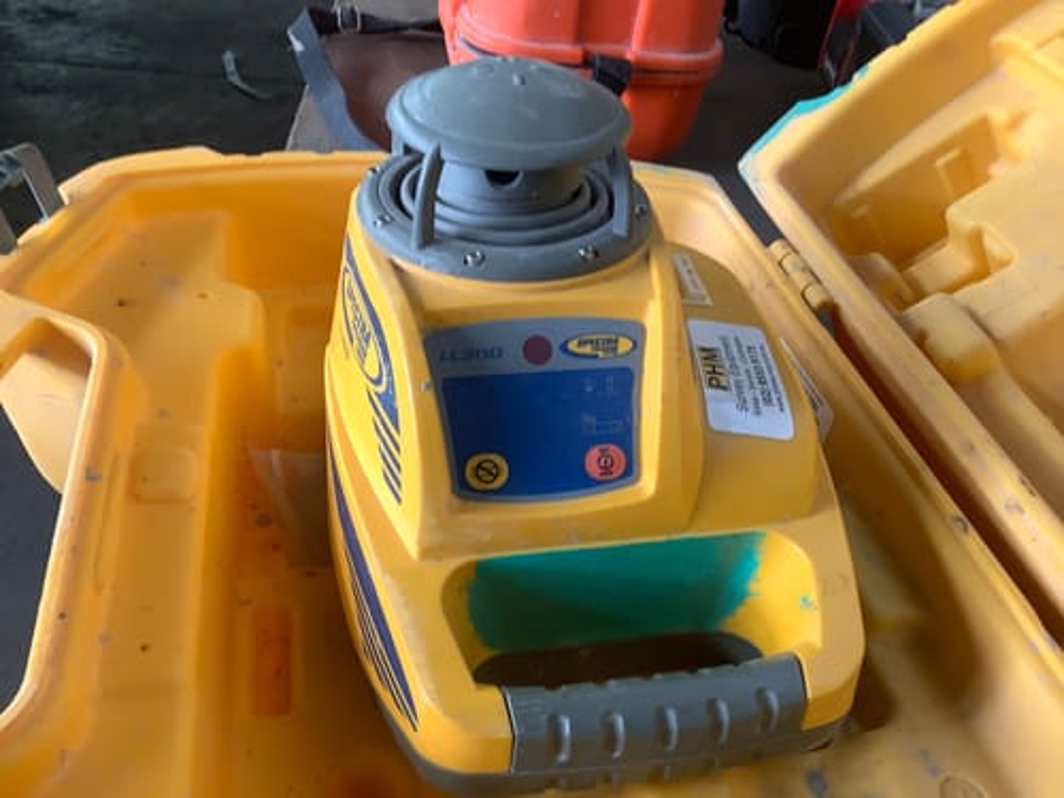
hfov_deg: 58.4
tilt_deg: -39.4
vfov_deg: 45.4
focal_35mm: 31
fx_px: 953
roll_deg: -4.9
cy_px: 399
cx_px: 532
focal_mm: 3.3
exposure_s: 1/50
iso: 100
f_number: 2.4
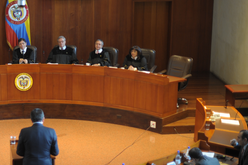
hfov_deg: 19.2
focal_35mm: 105
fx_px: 723
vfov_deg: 13.0
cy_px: 124
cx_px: 35
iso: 500
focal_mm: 50
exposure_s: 1/125
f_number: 1.4
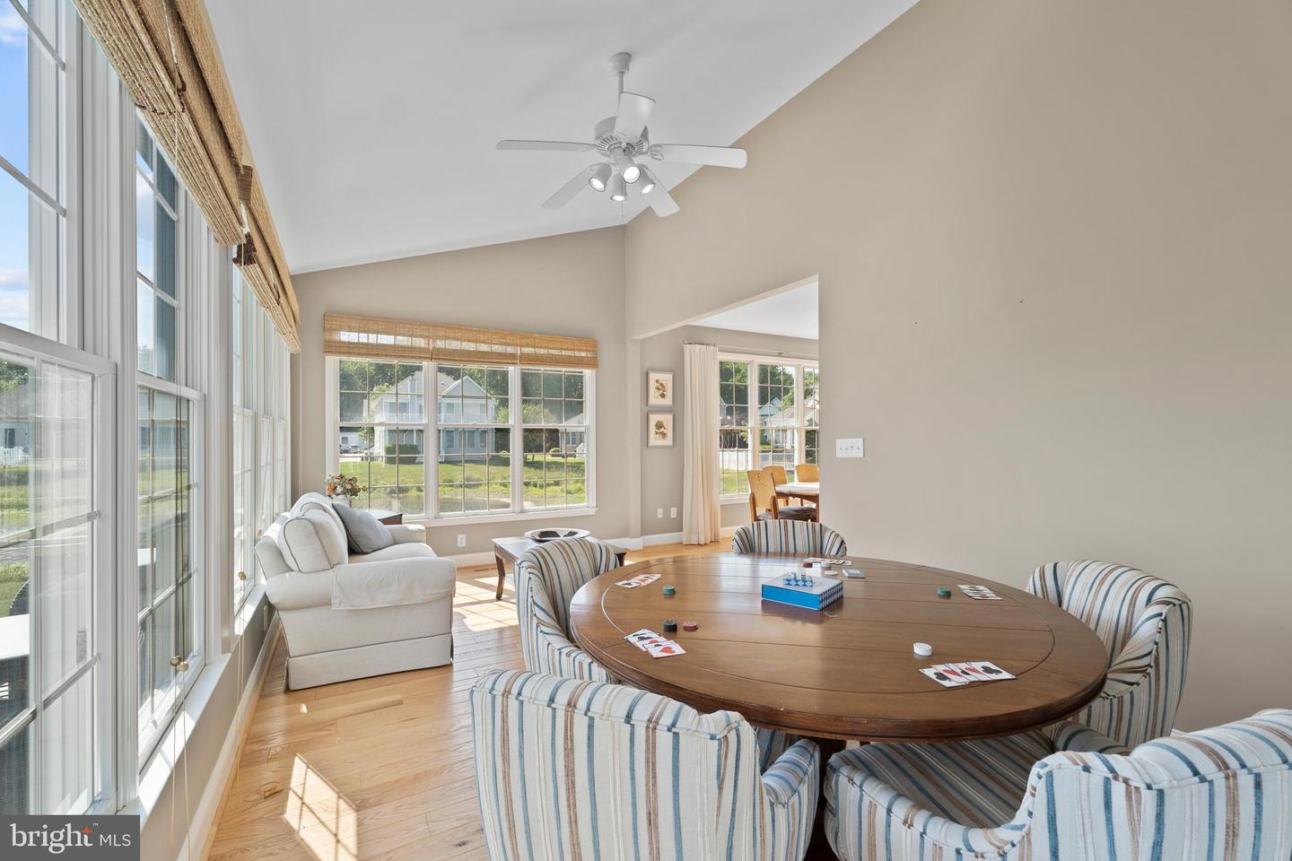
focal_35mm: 15
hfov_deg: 100.4
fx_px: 538
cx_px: 646
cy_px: 430
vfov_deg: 77.3
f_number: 7.1
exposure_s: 1/13
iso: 200
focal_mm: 10
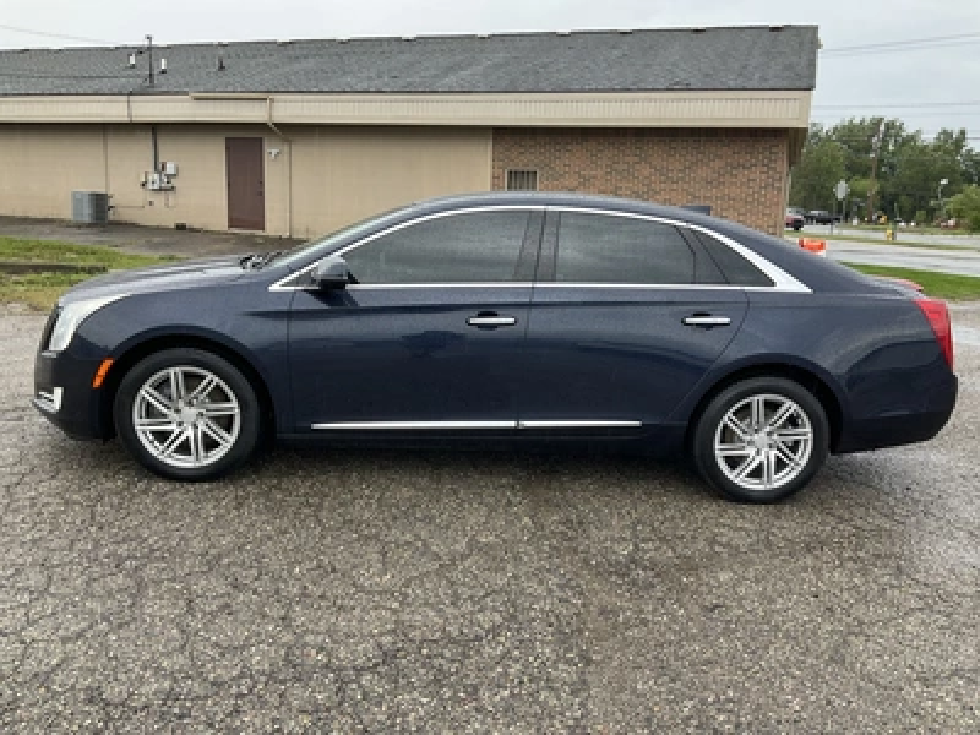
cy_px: 368
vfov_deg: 48.2
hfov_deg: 61.7
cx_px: 490
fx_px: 821
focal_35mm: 29
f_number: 1.8
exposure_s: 1/133
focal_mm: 3
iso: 20
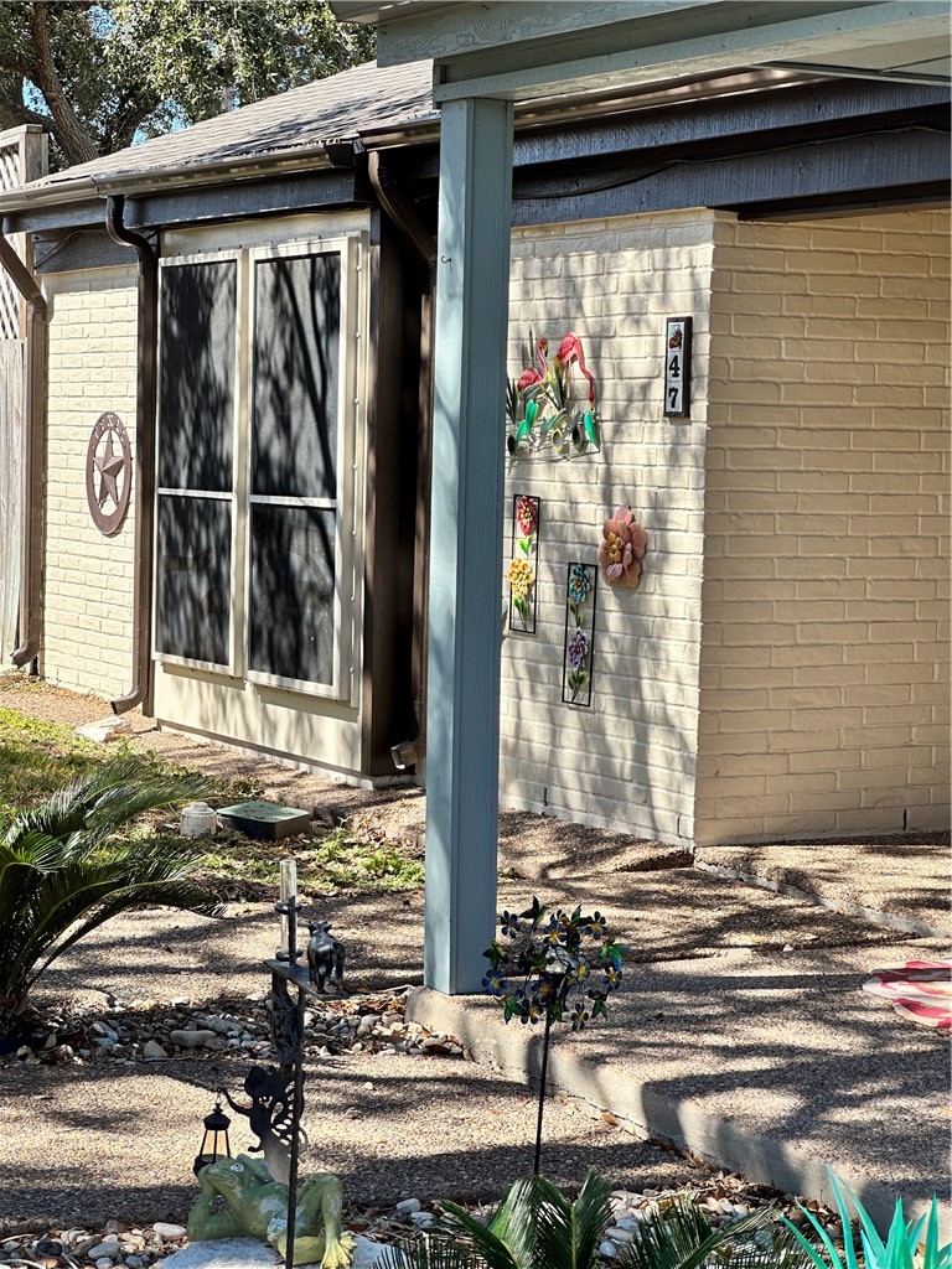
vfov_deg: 25.3
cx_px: 476
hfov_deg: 19.1
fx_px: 2824
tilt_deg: -1.9
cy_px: 634
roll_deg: -0.9
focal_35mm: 77
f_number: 2.8
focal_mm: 9
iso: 32
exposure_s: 1/230
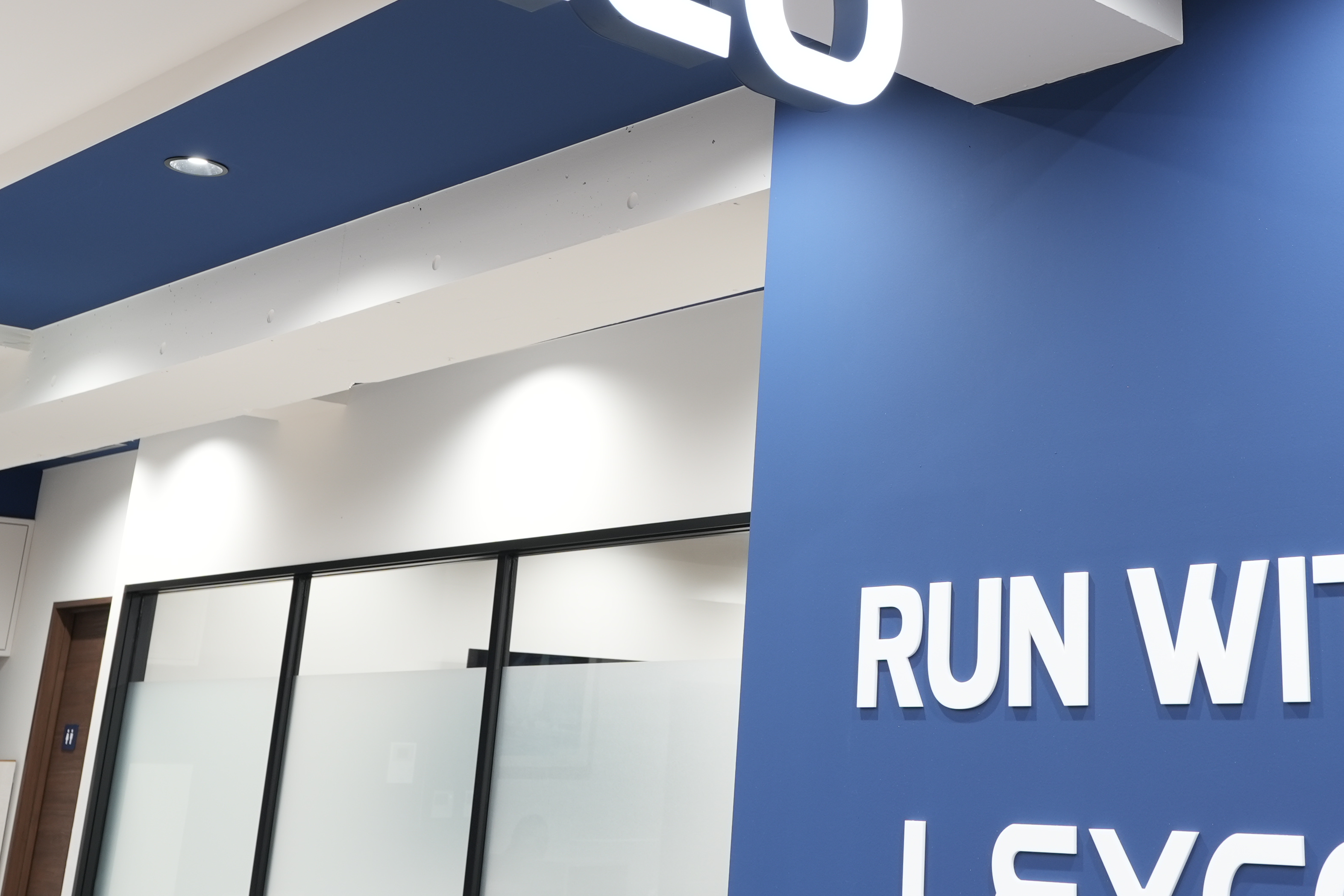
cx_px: 981
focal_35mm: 49
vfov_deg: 26.8
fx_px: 1829
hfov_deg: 39.4
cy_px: 124
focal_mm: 22
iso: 200
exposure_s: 1/10
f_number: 5.6
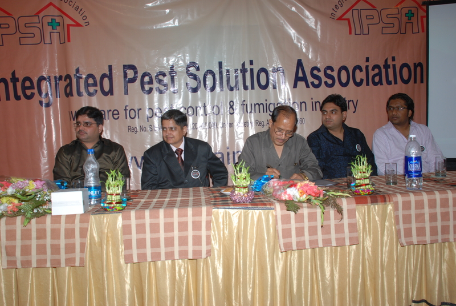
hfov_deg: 57.2
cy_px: 153
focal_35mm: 33
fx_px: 419
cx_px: 228
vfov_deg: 40.1
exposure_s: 1/125
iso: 200
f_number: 9
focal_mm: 22
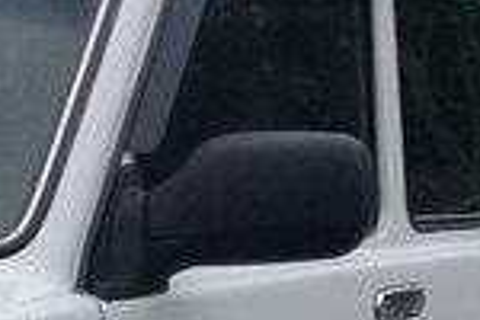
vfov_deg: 8.9
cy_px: 706
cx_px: -432
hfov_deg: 12.9
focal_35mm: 142
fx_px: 1893
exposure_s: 1/100
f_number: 2.2
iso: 64
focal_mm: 3.3
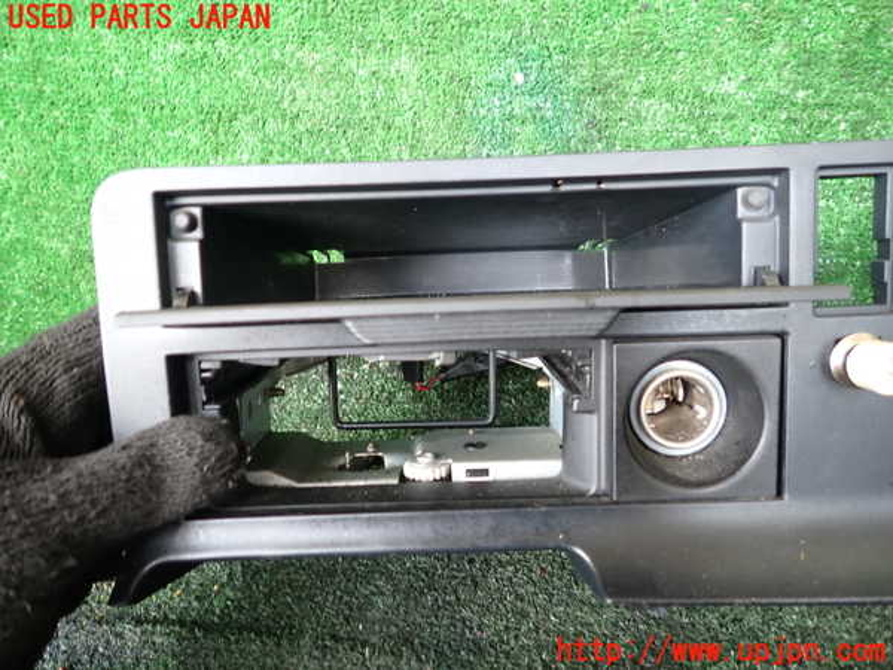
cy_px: 335
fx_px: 645
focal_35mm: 25
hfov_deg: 69.4
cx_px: 446
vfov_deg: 54.9
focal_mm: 4.5
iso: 200
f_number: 2
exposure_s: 1/30
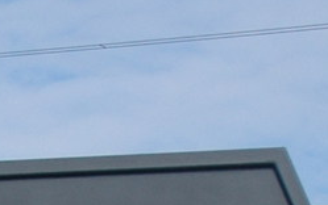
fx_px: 2629
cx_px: -394
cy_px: 691
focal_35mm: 294
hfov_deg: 6.8
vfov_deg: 4.3
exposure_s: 1/1250
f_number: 5
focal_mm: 25
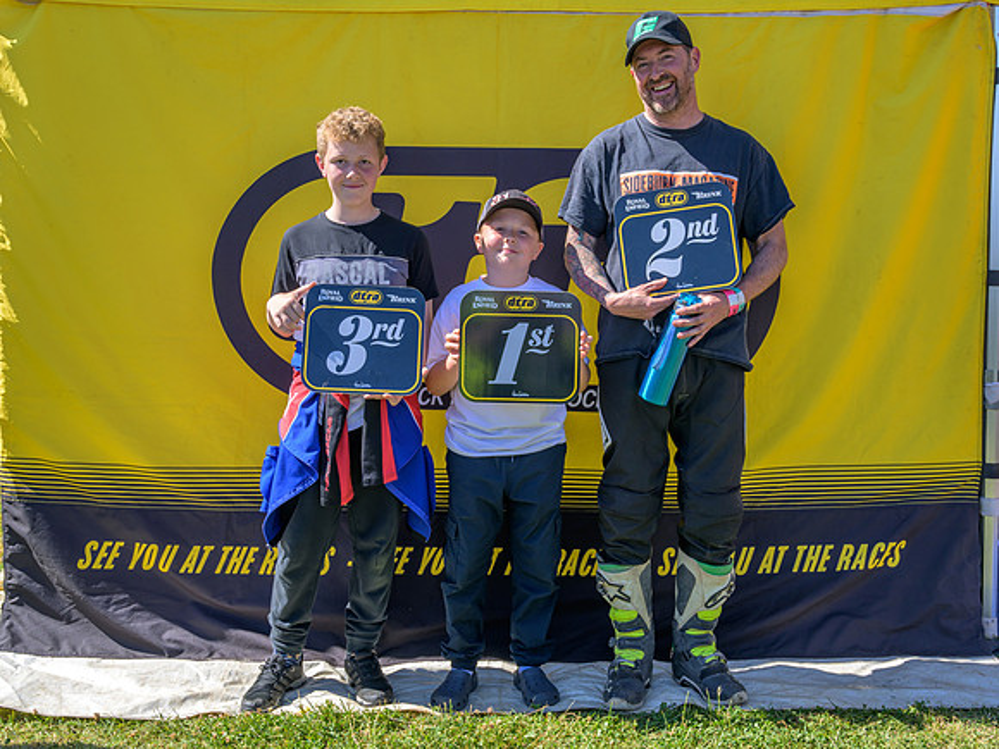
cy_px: 348
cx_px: 525
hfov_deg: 45.8
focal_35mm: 41
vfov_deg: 35.2
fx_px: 1181
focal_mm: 31.5
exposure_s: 1/400
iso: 125
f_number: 5
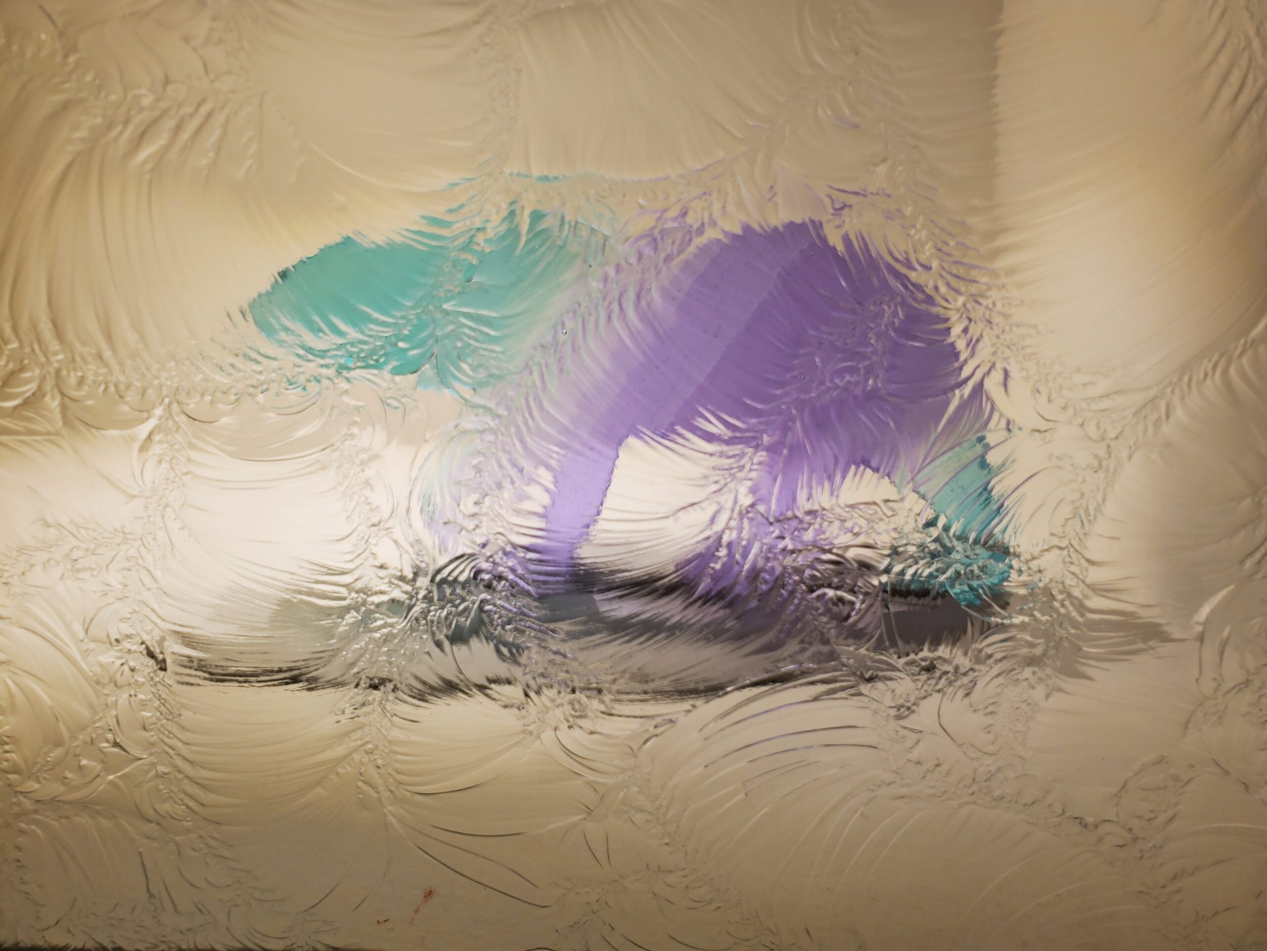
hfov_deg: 67.3
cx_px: 634
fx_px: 952
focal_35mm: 26
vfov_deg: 53.1
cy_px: 476
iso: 50
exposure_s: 1/166
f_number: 2.4
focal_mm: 4.3
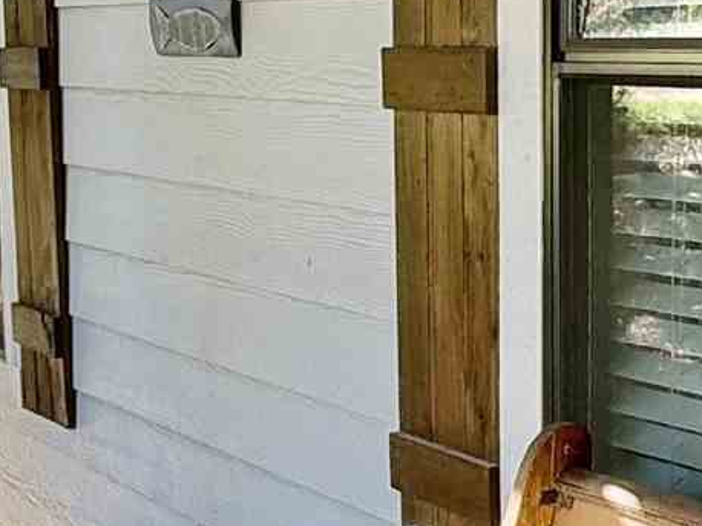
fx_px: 1905
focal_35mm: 94
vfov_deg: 15.6
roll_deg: +0.1
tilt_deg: -11.2
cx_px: 365
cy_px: 397
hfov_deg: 20.9
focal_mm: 2.22
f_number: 2.2
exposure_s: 1/101
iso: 40
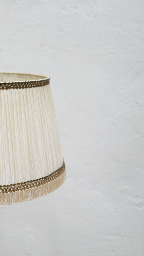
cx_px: -15
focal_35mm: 59
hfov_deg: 19.5
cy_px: 130
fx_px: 400
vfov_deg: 35.4
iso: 640
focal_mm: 20
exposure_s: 1/60
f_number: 1.7
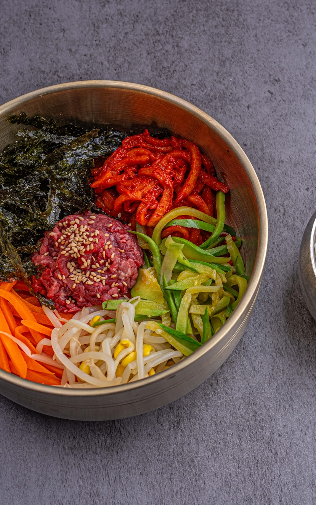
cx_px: 213
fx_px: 868
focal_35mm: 63
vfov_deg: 32.5
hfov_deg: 20.6
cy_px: 252
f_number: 10
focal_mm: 41
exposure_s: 1/80
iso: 100
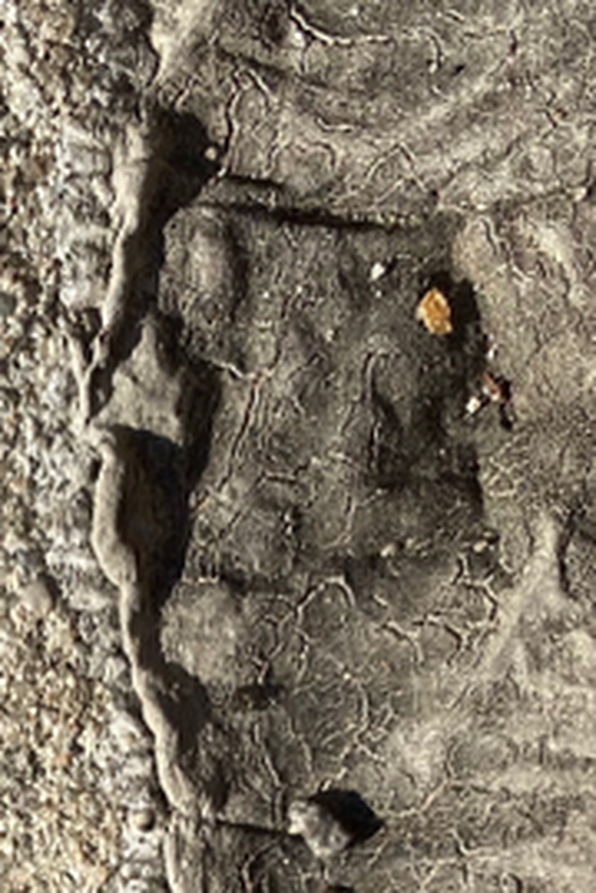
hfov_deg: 31.8
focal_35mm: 42
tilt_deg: -82.5
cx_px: 243
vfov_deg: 44.7
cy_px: 678
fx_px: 1043
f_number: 1.8
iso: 32
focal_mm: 4.25
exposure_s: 1/1808
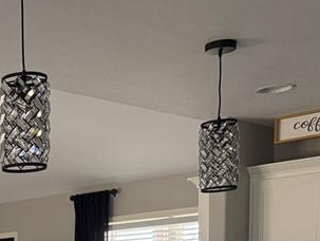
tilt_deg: -8.5
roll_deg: +2.6
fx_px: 750
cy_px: 401
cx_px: -65
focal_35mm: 81
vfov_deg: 16.1
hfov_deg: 22.2
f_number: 1.78
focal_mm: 6.76
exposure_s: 1/91
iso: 200
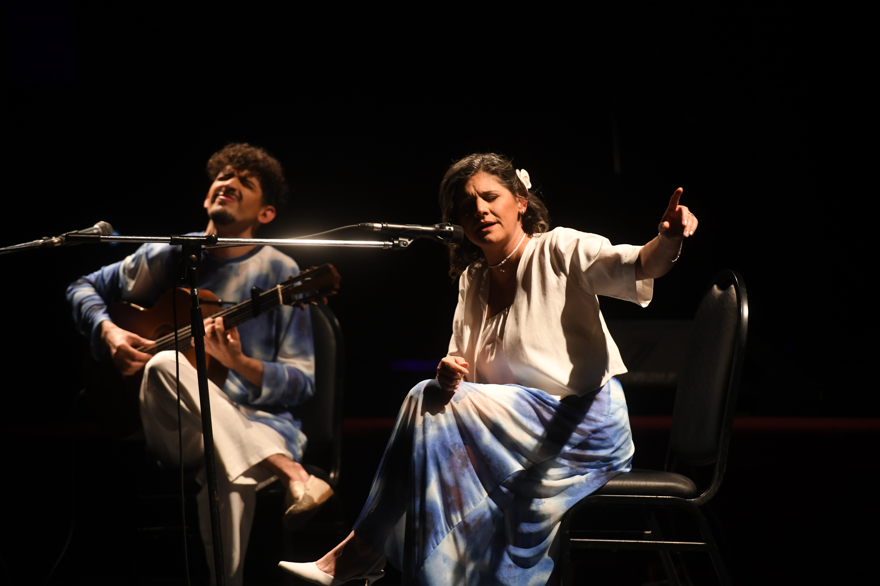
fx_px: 4889
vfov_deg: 6.9
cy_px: 293
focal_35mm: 200
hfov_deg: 10.3
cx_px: 440
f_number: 2.8
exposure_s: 1/100
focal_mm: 200
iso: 2500
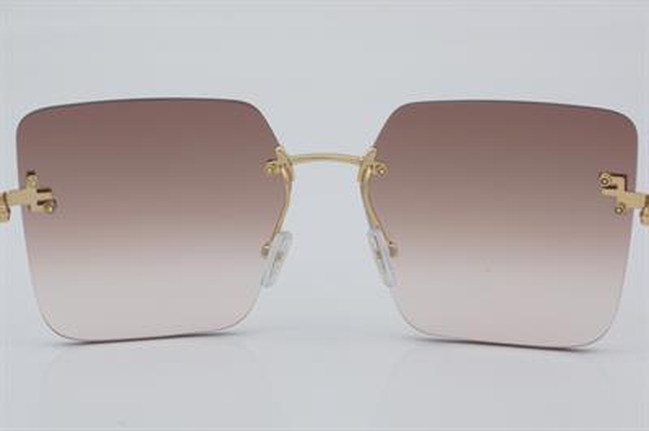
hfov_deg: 27.0
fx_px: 1351
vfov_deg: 18.2
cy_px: 216
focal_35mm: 75
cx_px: 324
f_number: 32
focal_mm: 50
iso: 100
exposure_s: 1/4
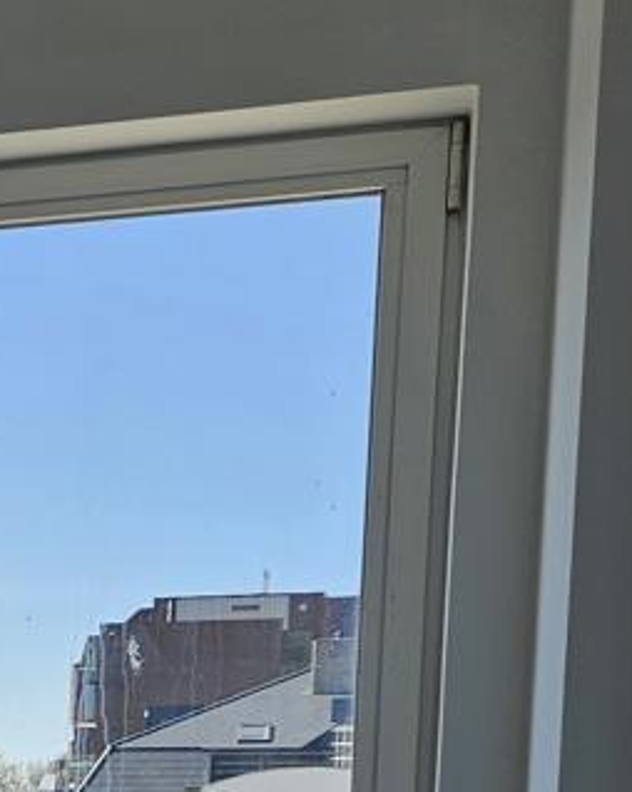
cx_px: -1050
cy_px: 1034
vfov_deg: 16.1
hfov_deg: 10.8
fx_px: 2645
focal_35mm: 113
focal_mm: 5.4
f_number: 1.8
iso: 25
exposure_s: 1/628
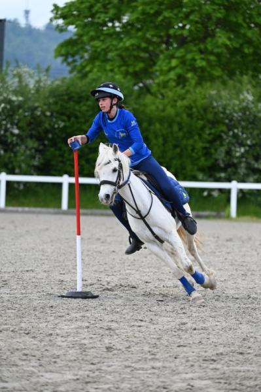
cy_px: 196
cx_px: 130
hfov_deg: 7.2
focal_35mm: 190
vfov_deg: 10.8
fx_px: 2070
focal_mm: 190
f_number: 5
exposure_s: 1/1250
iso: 640
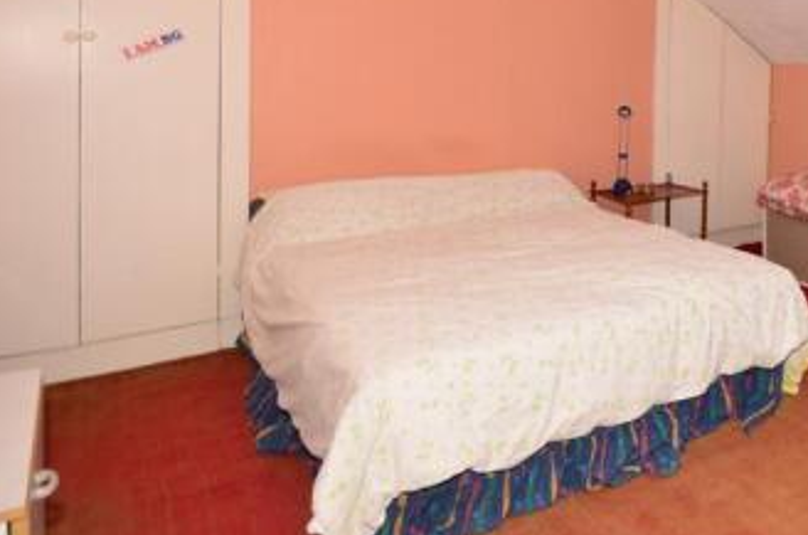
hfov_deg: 51.2
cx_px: 788
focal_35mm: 30
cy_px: 67
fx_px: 672
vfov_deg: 40.5
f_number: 8
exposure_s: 1/200
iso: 200
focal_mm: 10
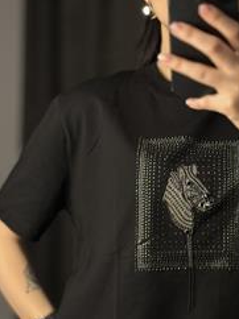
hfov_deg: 17.8
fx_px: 756
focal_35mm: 82
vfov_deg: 23.7
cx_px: 181
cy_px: 218
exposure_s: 1/100
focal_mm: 6.86
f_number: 1.78
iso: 80
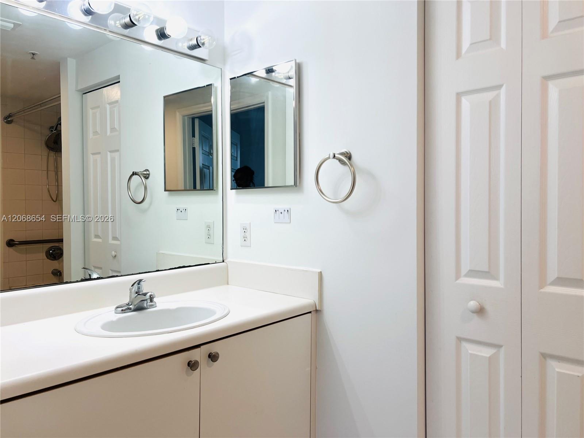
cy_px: 219
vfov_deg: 53.1
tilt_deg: -0.7
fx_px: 439
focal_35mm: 26
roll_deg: +0.5
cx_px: 292
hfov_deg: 67.3
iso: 32
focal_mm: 5.7
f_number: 1.5
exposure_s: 1/120
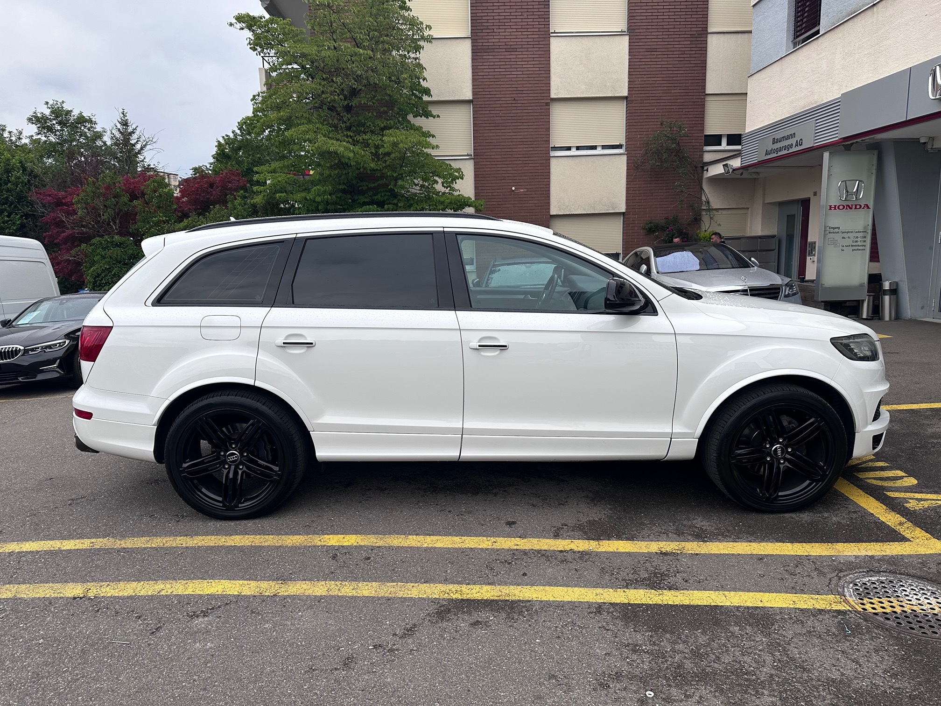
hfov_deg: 71.6
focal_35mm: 24
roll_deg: +2.4
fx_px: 652
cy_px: 353
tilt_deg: -9.5
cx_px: 470
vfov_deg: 56.8
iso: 80
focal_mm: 6.86
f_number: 1.78
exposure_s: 1/927
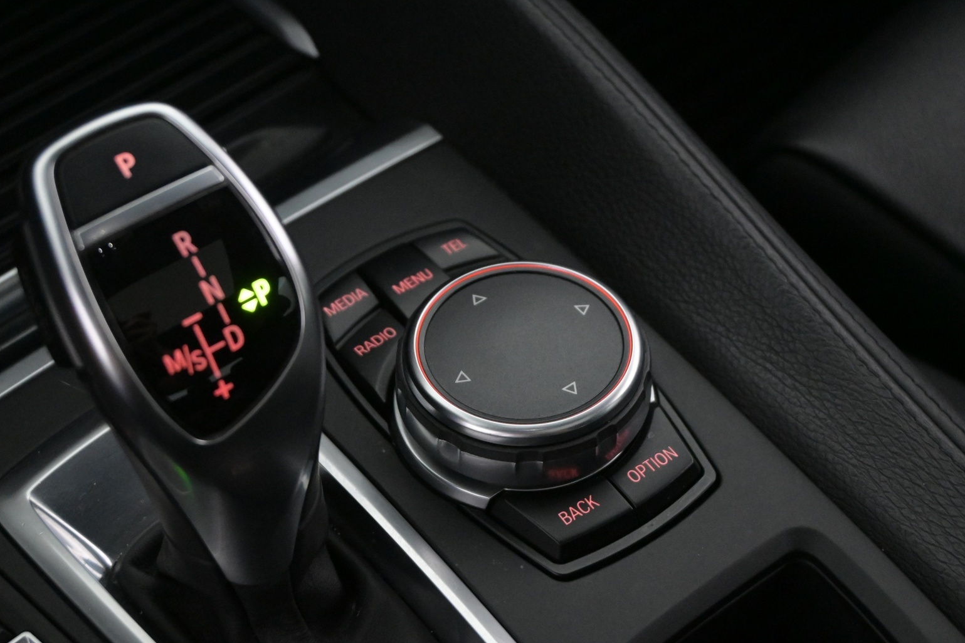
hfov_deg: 33.4
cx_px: 493
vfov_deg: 22.6
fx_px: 1608
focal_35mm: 60
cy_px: 331
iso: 6400
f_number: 5.6
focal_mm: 38
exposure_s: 1/60
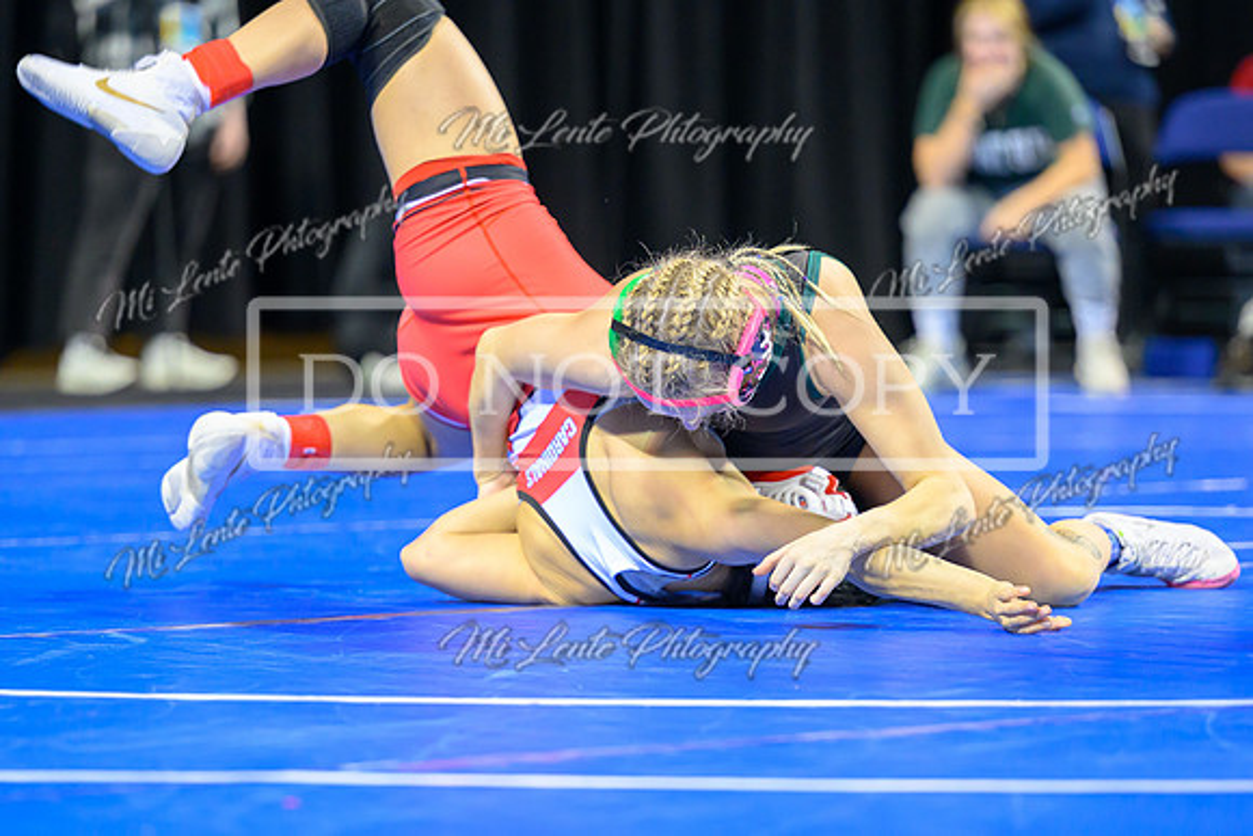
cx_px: 584
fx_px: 6280
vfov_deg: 7.6
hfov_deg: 11.4
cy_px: 476
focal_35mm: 180
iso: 3200
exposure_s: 1/800
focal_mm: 145
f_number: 2.8
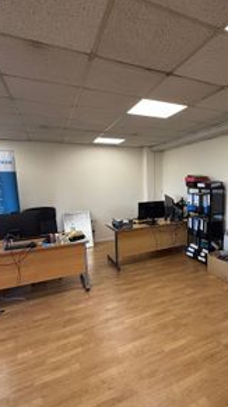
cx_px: 171
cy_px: 206
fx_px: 226
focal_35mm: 21
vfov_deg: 83.9
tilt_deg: -6.0
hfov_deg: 51.2
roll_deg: +0.0
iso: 125
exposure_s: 1/100
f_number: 2.2
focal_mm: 2.22
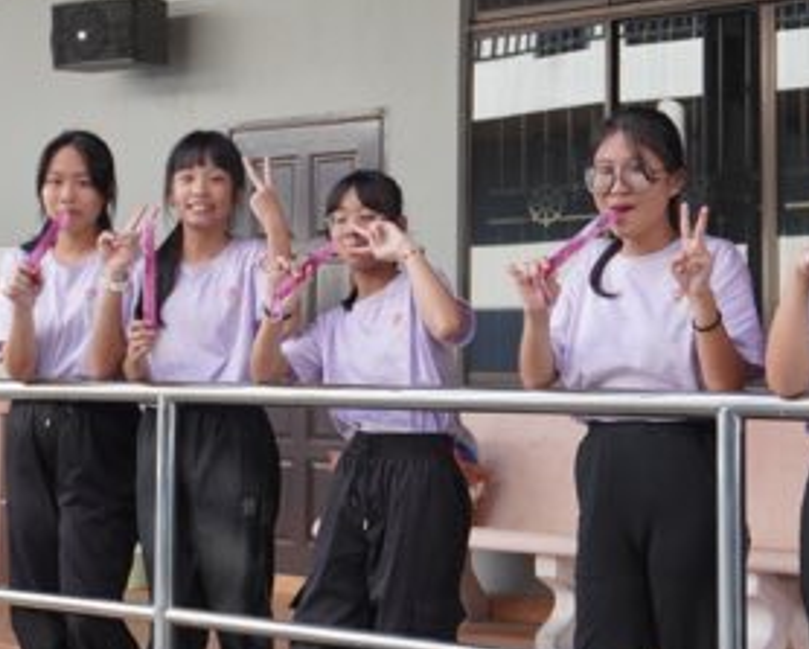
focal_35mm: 68
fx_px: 1630
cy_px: 250
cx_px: 431
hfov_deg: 27.9
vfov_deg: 22.5
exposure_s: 1/160
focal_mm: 28
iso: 400
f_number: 4.5
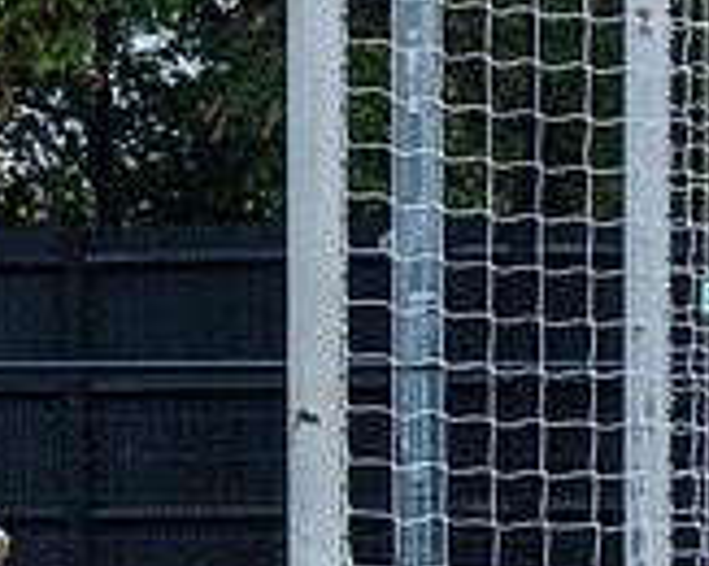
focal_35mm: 623
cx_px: -377
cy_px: -136
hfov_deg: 3.1
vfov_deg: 2.5
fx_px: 13057
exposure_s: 1/1600
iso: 1600
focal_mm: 135
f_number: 8
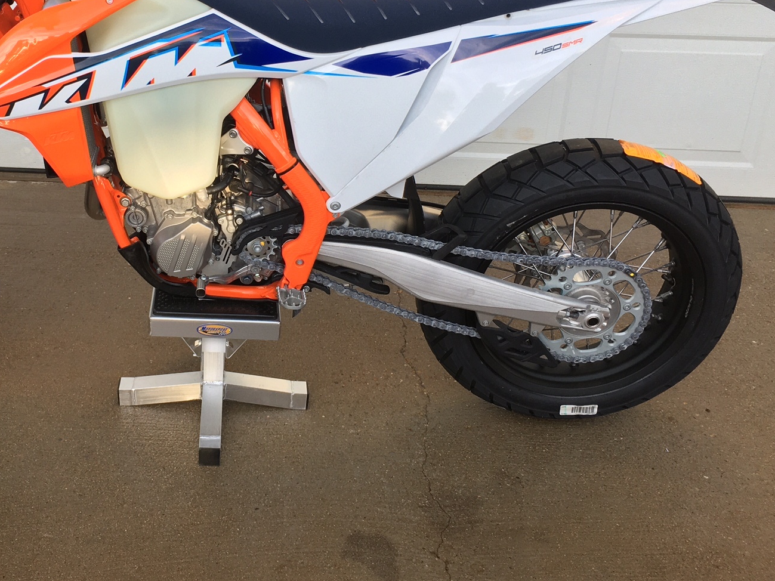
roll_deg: -0.4
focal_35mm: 45
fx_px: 1007
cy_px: 187
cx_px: 250
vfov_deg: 31.9
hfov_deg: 41.5
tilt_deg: -23.6
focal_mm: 4.15
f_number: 2.2
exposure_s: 1/120
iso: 25
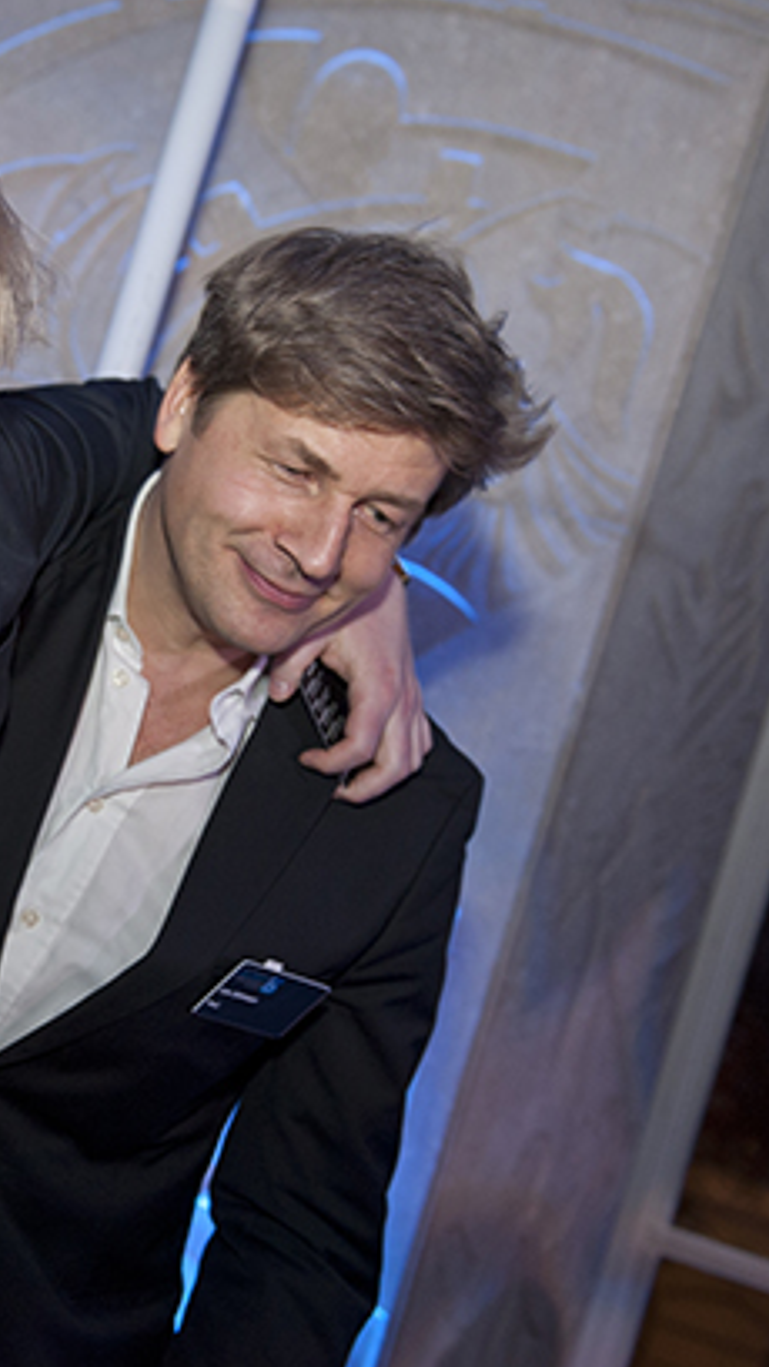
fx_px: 2139
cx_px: -130
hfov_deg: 19.3
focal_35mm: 59
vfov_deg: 35.4
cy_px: 672
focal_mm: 36
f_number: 2.8
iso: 1250
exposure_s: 1/60
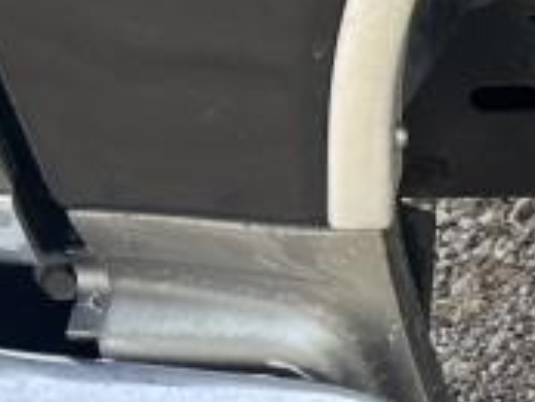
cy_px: 708
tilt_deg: -42.7
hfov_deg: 9.1
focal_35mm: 192
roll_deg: +1.7
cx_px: 1327
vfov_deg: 7.5
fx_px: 2969
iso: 50
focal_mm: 5.7
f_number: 1.5
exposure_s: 1/1029
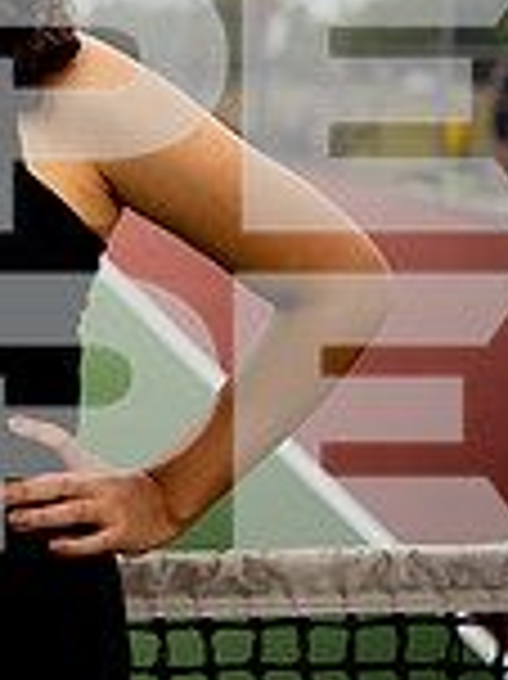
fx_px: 1352
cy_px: 95
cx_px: -124
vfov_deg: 27.4
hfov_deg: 19.8
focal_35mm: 69
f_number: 1.4
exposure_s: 1/1000
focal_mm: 24
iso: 50
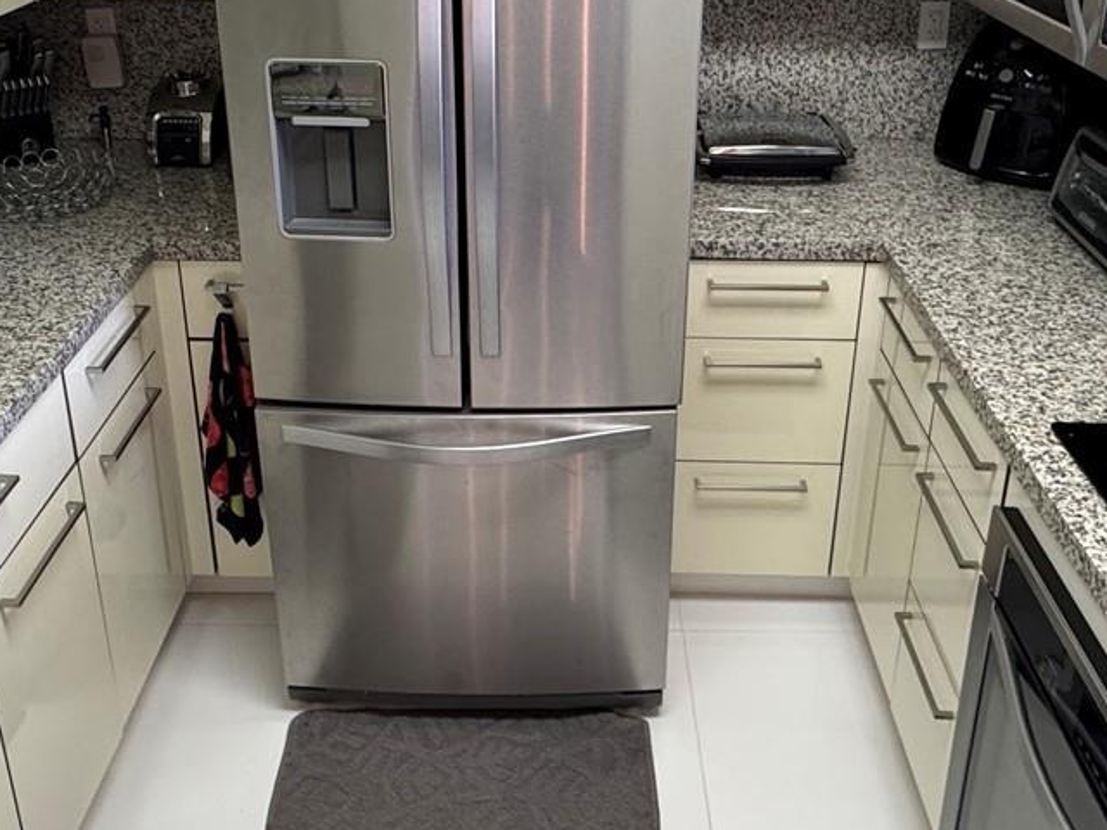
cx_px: 531
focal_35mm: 35
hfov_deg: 52.6
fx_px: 1119
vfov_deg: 39.2
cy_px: 171
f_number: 2.2
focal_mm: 2.22
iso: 250
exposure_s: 1/120
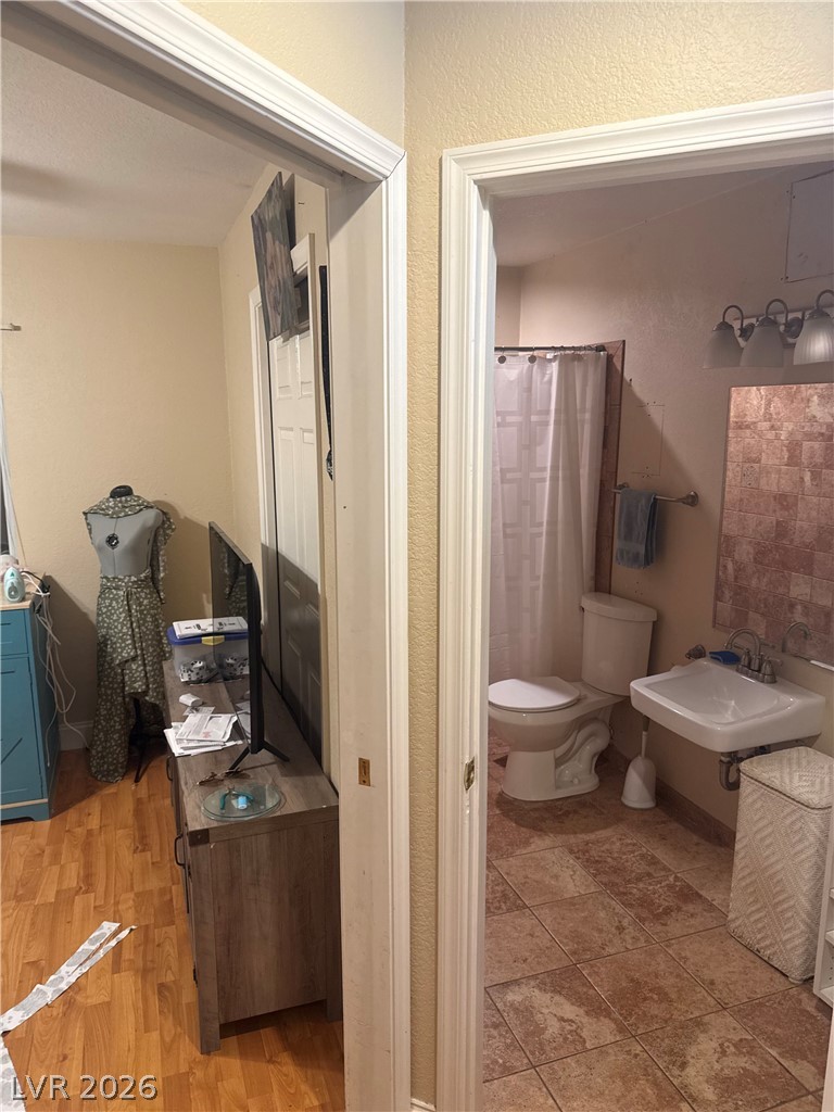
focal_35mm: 24
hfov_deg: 56.8
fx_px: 771
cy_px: 556
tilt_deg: -8.8
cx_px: 417
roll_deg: -1.4
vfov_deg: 71.6
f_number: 1.78
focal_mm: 6.76
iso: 200
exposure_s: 1/60
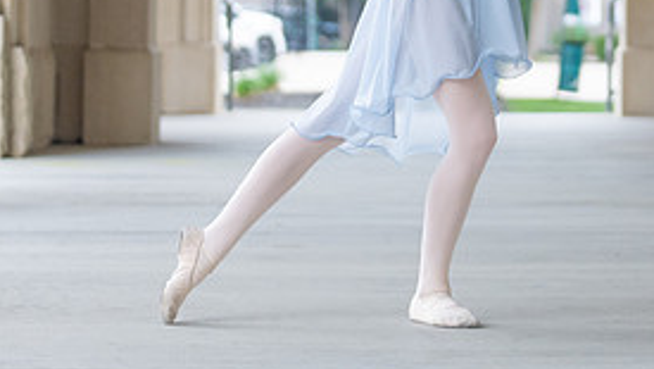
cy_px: -37
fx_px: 3123
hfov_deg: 11.9
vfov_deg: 6.7
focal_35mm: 180
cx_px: 439
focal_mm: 70
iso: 800
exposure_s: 1/320
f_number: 2.8
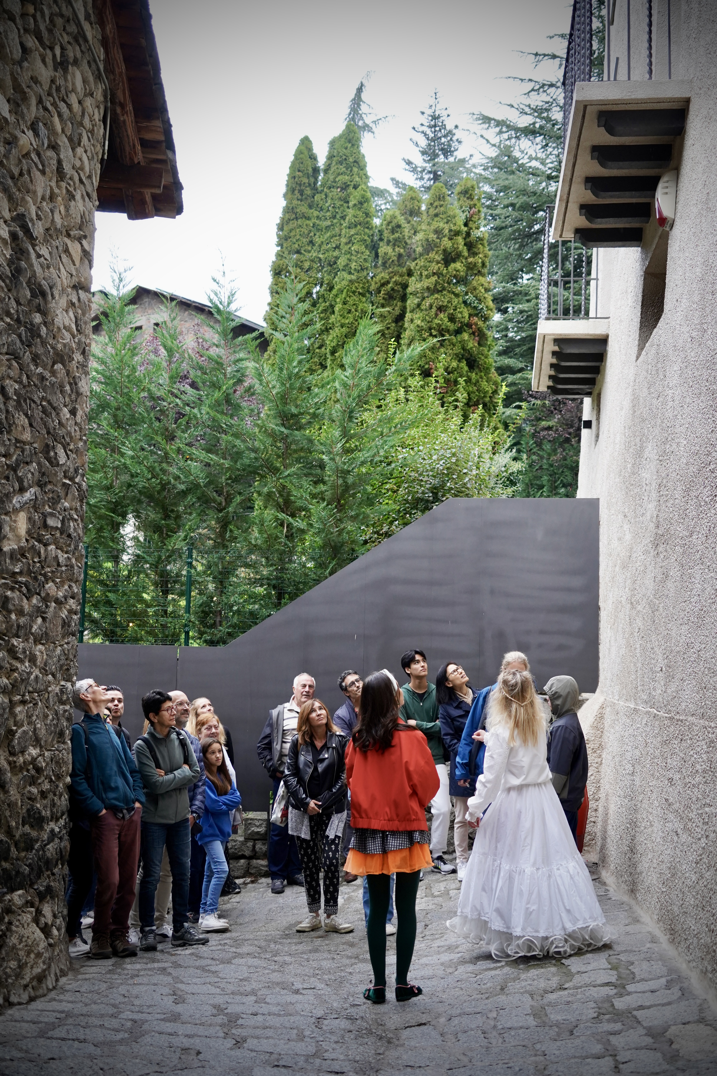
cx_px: 358
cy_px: 538
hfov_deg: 35.1
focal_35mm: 38
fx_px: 1135
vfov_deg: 50.7
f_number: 4
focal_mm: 38
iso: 1600
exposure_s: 1/160
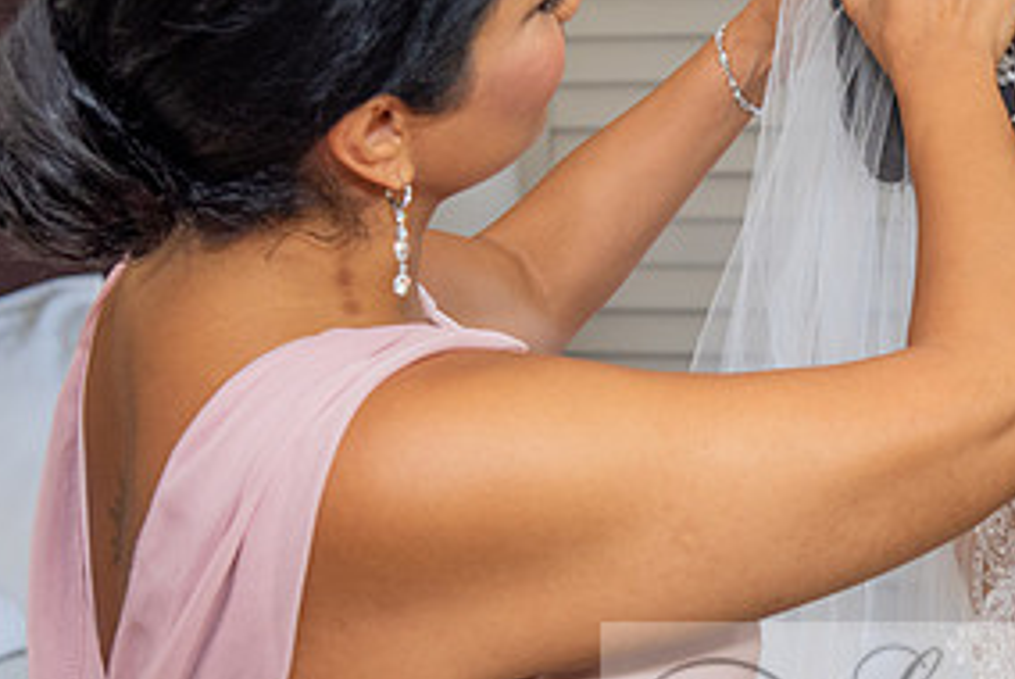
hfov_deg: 20.2
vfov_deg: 13.9
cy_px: 370
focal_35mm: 99
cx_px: 893
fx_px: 2794
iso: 640
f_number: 5.6
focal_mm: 44
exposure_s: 1/125
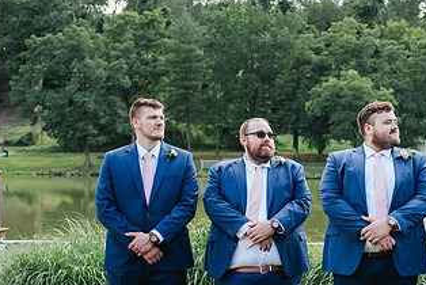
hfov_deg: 28.1
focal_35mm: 69
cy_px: 191
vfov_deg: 19.7
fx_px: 817
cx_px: 384
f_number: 3.2
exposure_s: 1/640
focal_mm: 35
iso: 280
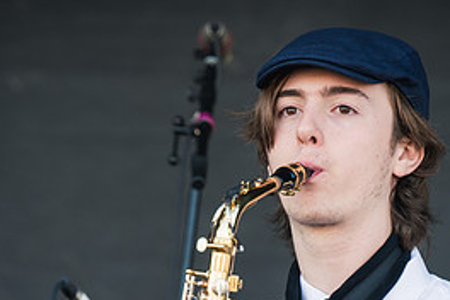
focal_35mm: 373
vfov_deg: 3.7
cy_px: 295
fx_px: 4662
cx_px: 264
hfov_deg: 5.5
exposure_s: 1/320
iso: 200
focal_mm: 170
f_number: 4
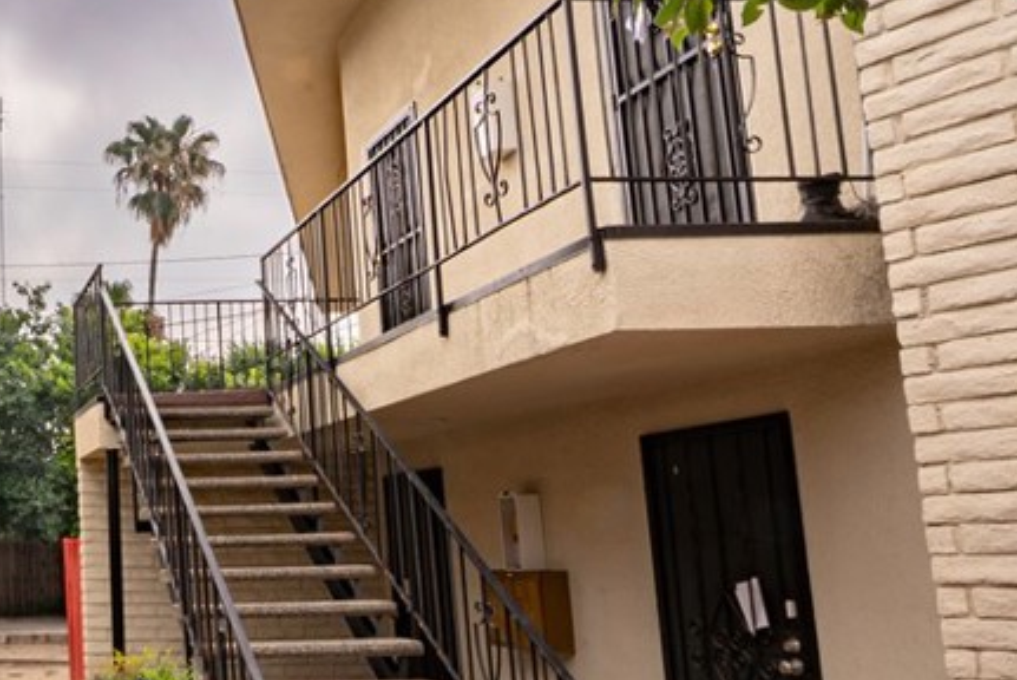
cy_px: 393
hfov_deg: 41.5
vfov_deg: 35.0
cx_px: -76
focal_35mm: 38
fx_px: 1074
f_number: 22
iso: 50
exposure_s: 1/60
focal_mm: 16
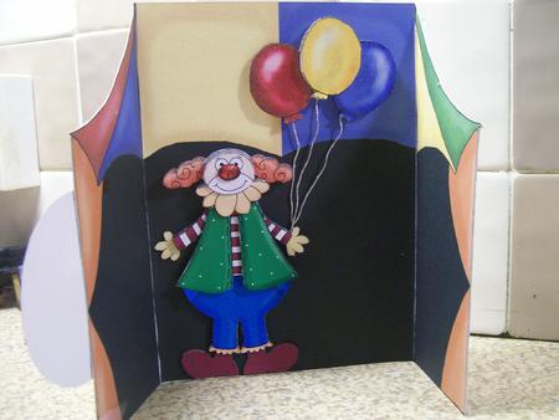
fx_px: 582
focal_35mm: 36
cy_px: 210
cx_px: 280
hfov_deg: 51.3
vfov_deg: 39.7
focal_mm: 6
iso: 160
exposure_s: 1/8
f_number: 2.7
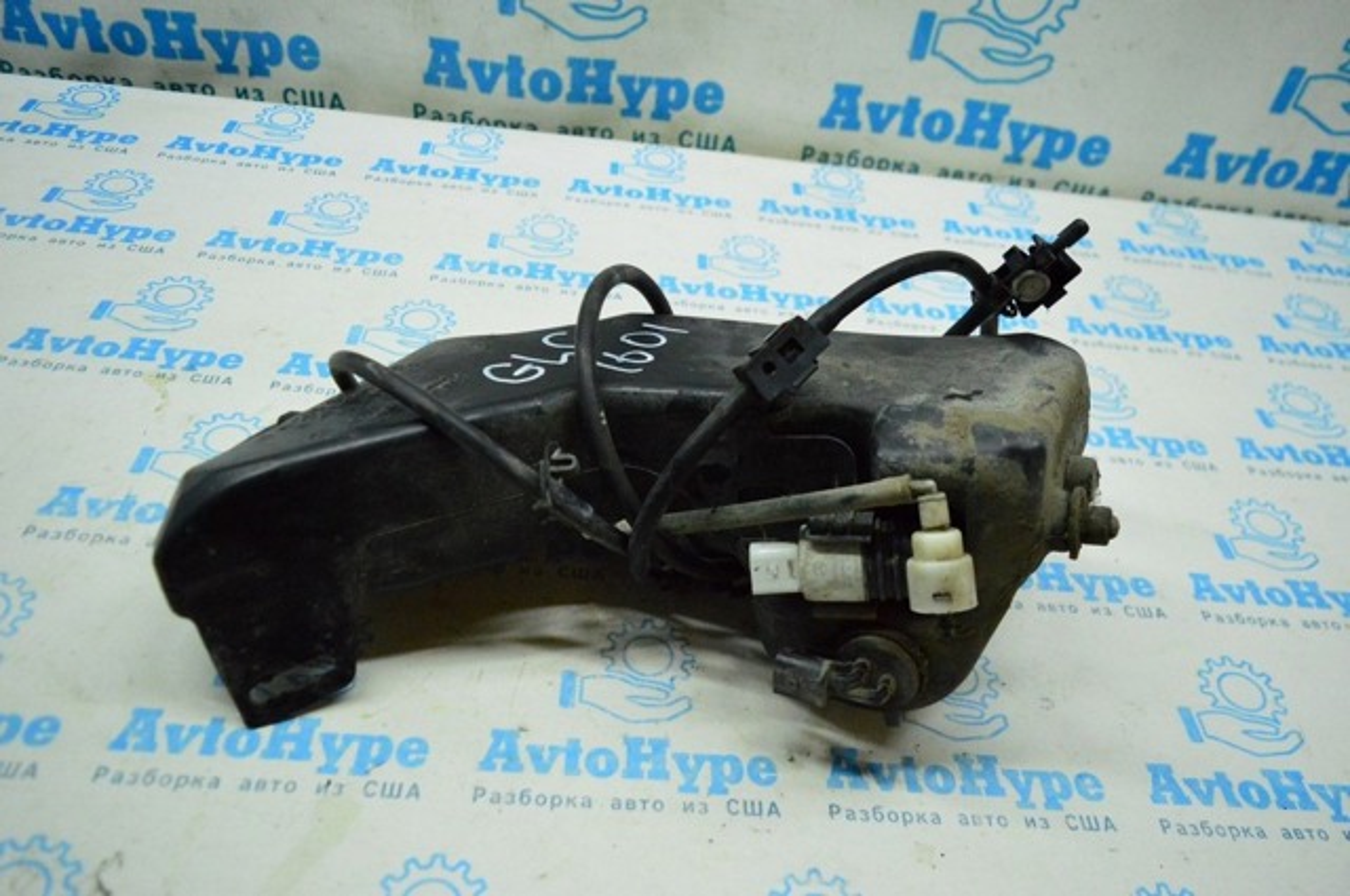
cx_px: 675
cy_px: 448
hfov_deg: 67.4
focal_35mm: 27
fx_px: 1011
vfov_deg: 47.8
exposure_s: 1/1000
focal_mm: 18
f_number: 3.5
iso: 6400
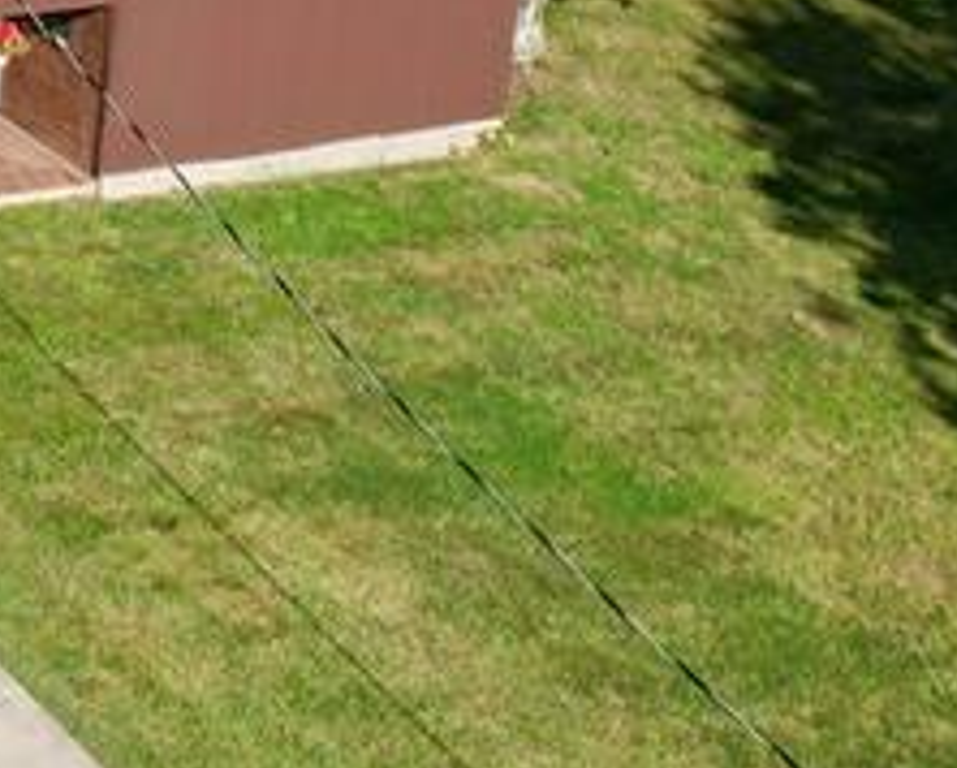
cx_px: -862
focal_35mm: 95
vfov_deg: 15.3
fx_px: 2693
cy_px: -272
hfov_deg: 16.3
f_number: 2.8
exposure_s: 1/1600
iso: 100
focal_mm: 8.38
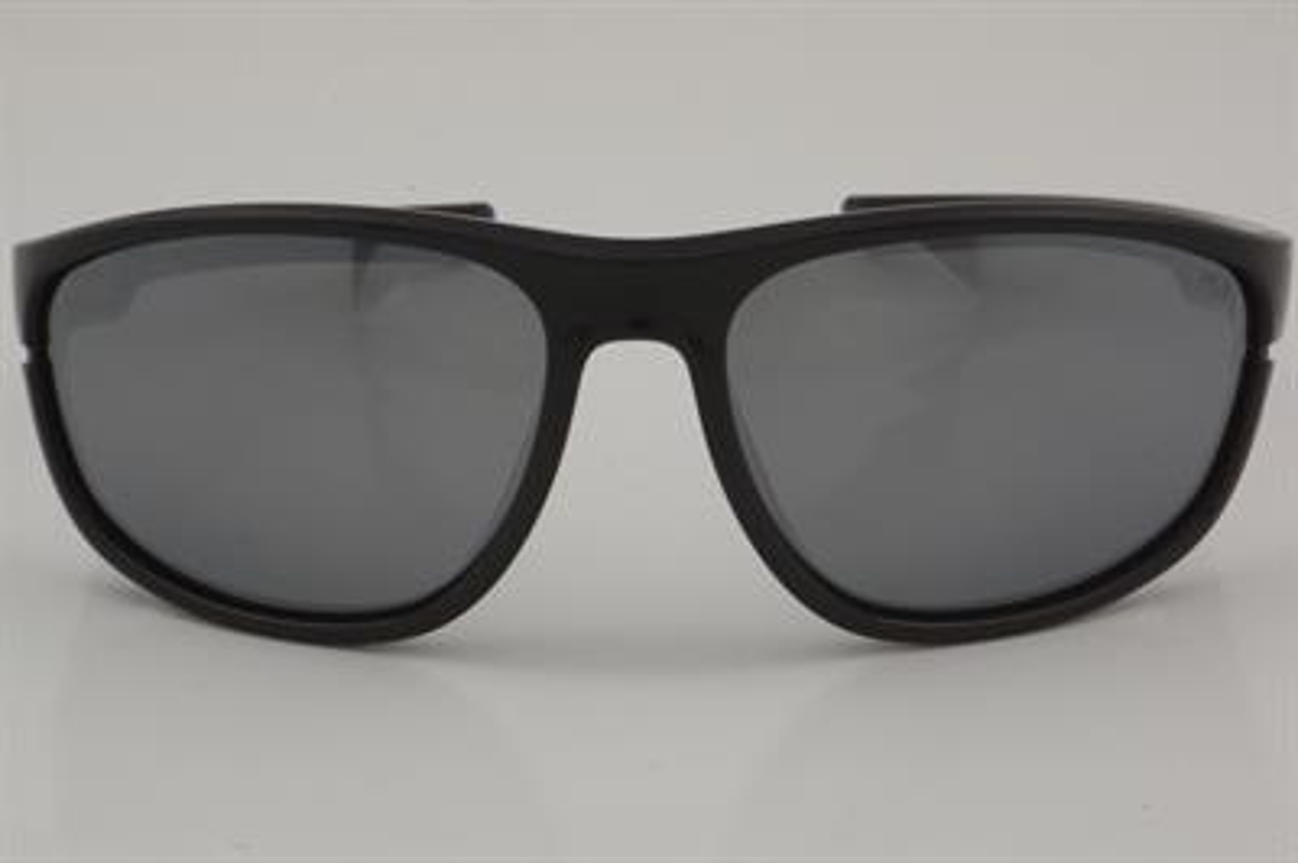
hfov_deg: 24.6
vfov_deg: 16.5
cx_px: 649
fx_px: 2972
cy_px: 432
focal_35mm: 82
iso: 100
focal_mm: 55
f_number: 36
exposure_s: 1/3
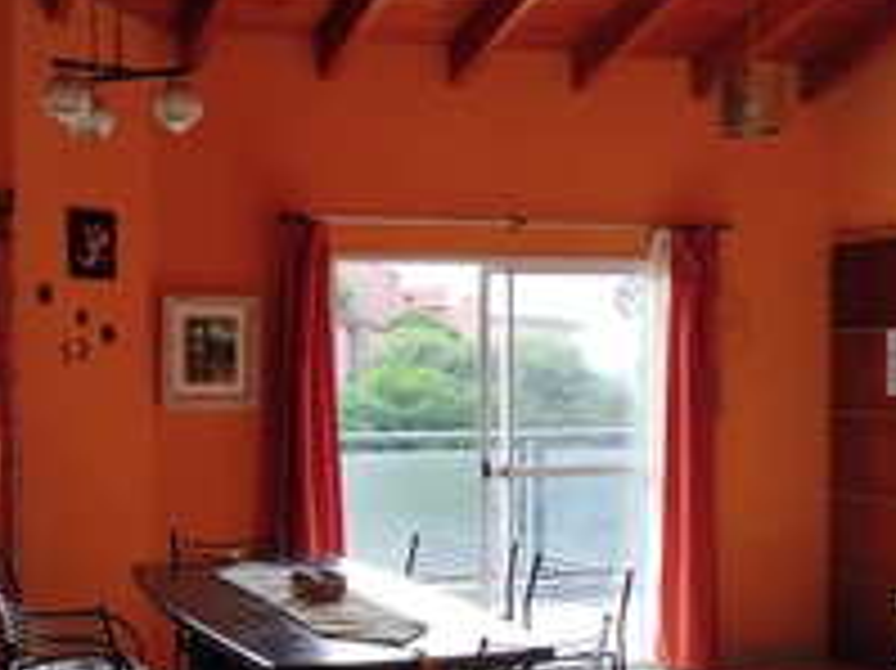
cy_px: 427
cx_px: 221
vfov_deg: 27.4
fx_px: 1371
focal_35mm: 53
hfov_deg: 35.4
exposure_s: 1/50
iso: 64
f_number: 1.7
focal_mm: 5.31
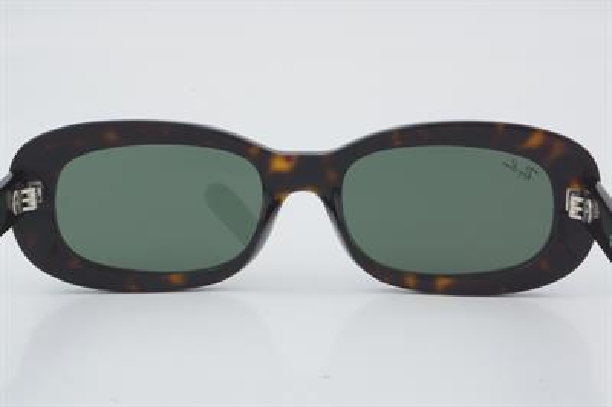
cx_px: 306
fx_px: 1401
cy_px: 204
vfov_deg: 16.5
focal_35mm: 82
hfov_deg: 24.6
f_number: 32
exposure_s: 1/3
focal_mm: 55
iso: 100
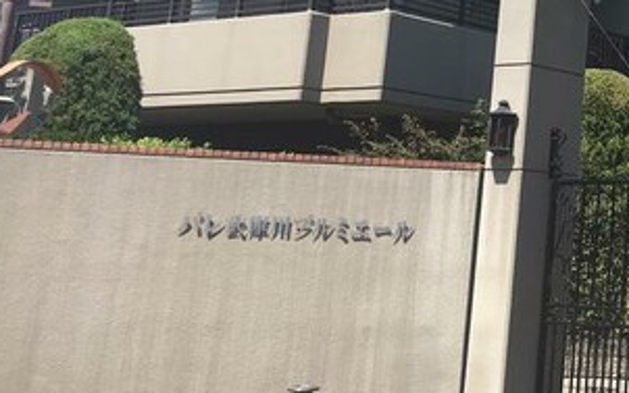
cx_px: 720
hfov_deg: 25.8
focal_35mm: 73
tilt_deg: +17.7
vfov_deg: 16.8
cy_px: -131
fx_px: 1252
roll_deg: -2.1
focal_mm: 4.15
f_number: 2.2
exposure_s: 1/845
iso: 25
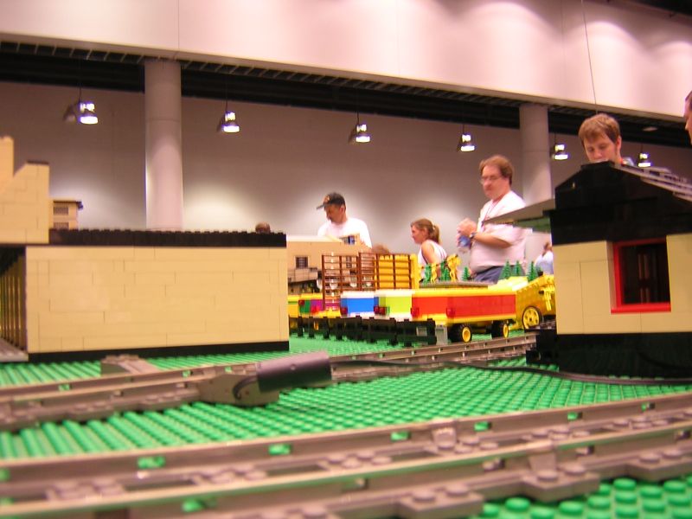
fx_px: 720
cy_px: 260
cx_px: 346
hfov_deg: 51.4
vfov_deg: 39.7
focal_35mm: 36
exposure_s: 1/8.4
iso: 100
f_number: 2.6
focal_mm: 4.7
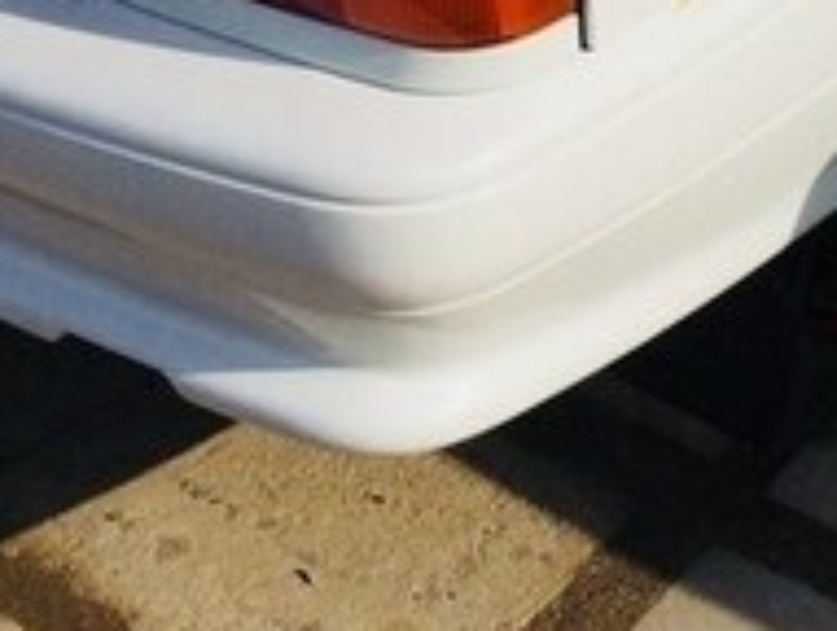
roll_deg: -1.9
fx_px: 2423
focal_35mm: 100
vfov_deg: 13.8
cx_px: 574
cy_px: -375
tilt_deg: -20.4
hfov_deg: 19.5
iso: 32
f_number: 2.2
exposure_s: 1/6849
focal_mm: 4.15
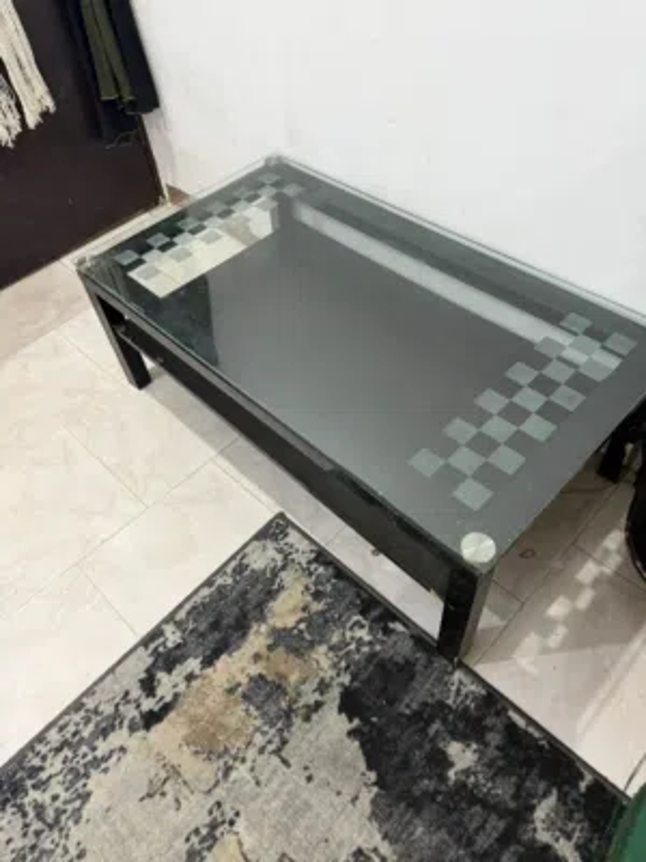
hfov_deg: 56.8
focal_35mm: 24
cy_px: 431
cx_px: 323
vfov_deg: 71.6
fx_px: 597
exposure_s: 1/50
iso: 500
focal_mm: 6.76
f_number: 1.78
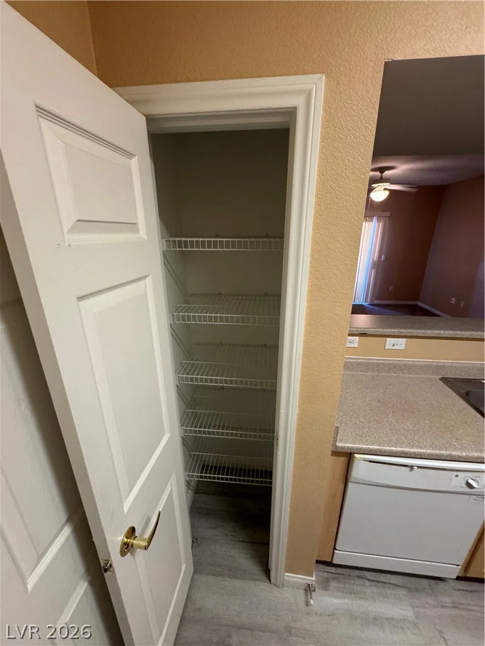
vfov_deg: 102.1
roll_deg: -0.6
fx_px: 262
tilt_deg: -17.9
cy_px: 323
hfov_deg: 85.7
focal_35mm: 14
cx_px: 242
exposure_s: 1/60
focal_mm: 2.22
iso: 500
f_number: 2.2
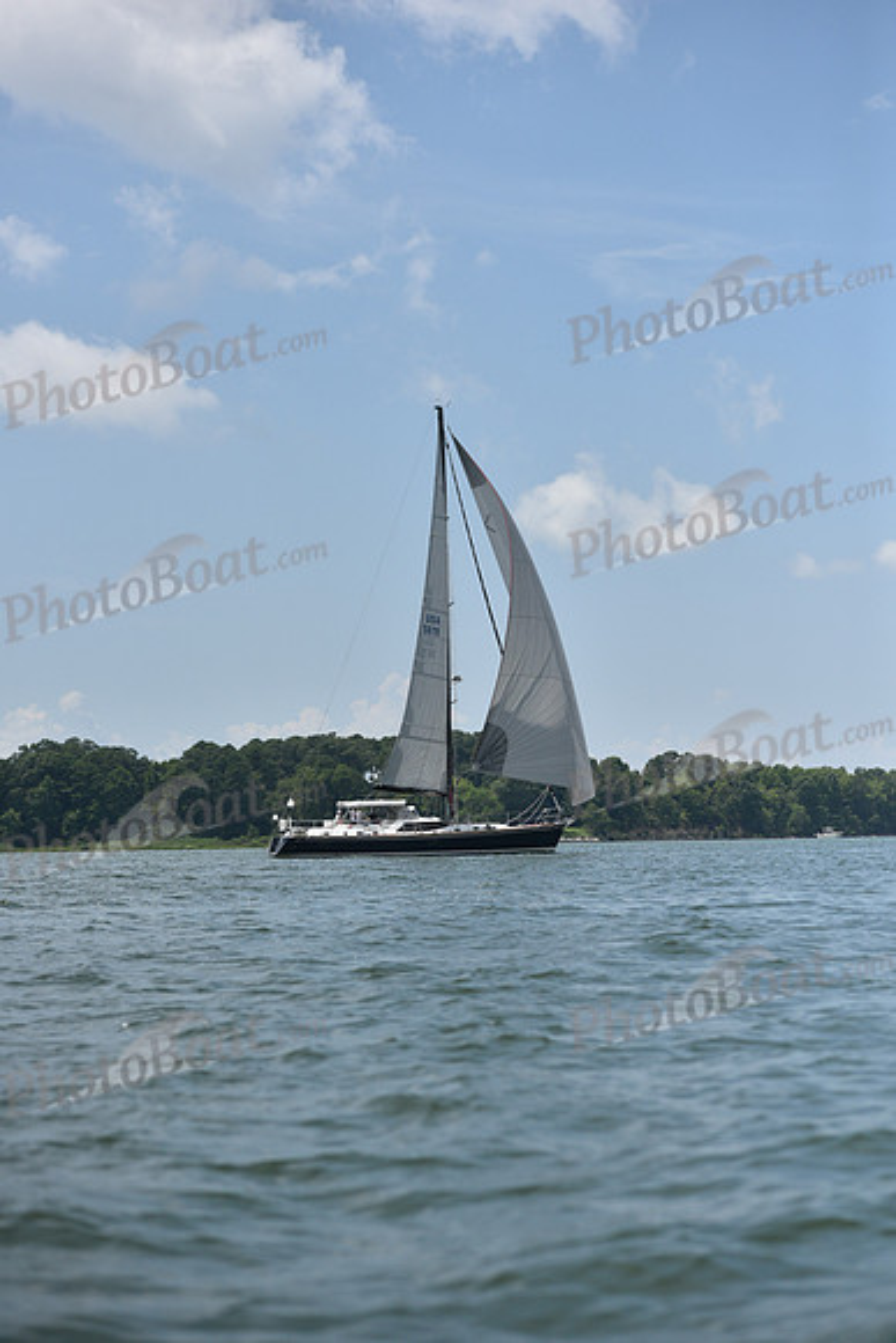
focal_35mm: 75
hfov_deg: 18.2
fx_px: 2798
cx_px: 448
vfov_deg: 27.0
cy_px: 672
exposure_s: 1/8000
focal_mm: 75
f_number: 4
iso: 320
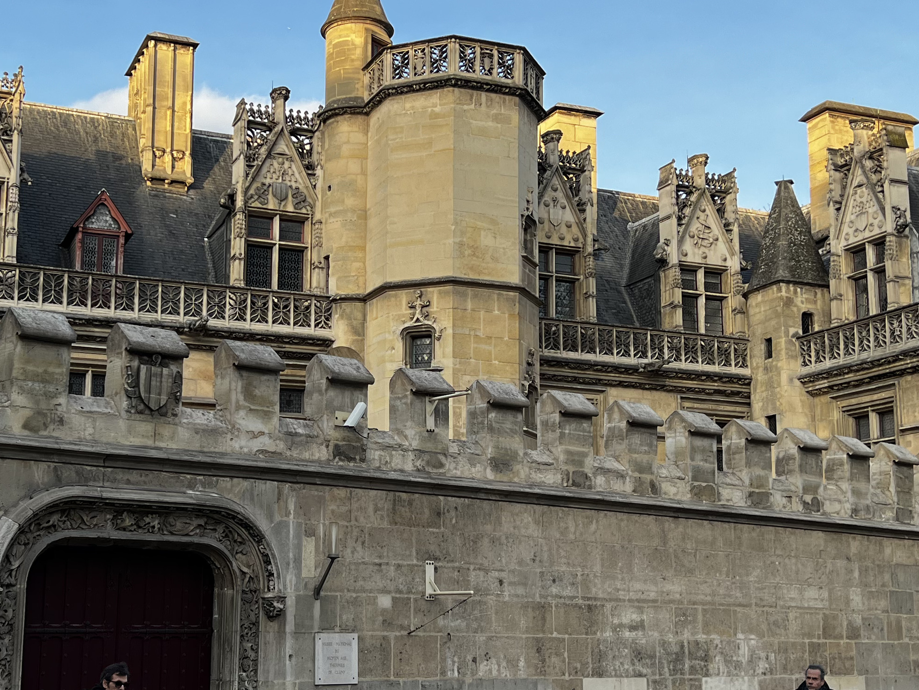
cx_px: 352
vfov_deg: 27.5
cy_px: 361
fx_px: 1407
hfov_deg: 36.0
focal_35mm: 53
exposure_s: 1/991
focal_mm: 5.7
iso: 50
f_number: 1.5
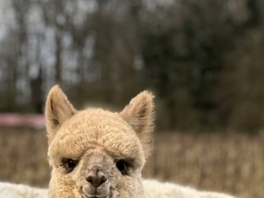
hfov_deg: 5.7
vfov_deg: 4.3
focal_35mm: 345
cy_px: 298
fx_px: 2631
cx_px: 11
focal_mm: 9
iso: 32
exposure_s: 1/121
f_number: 2.8
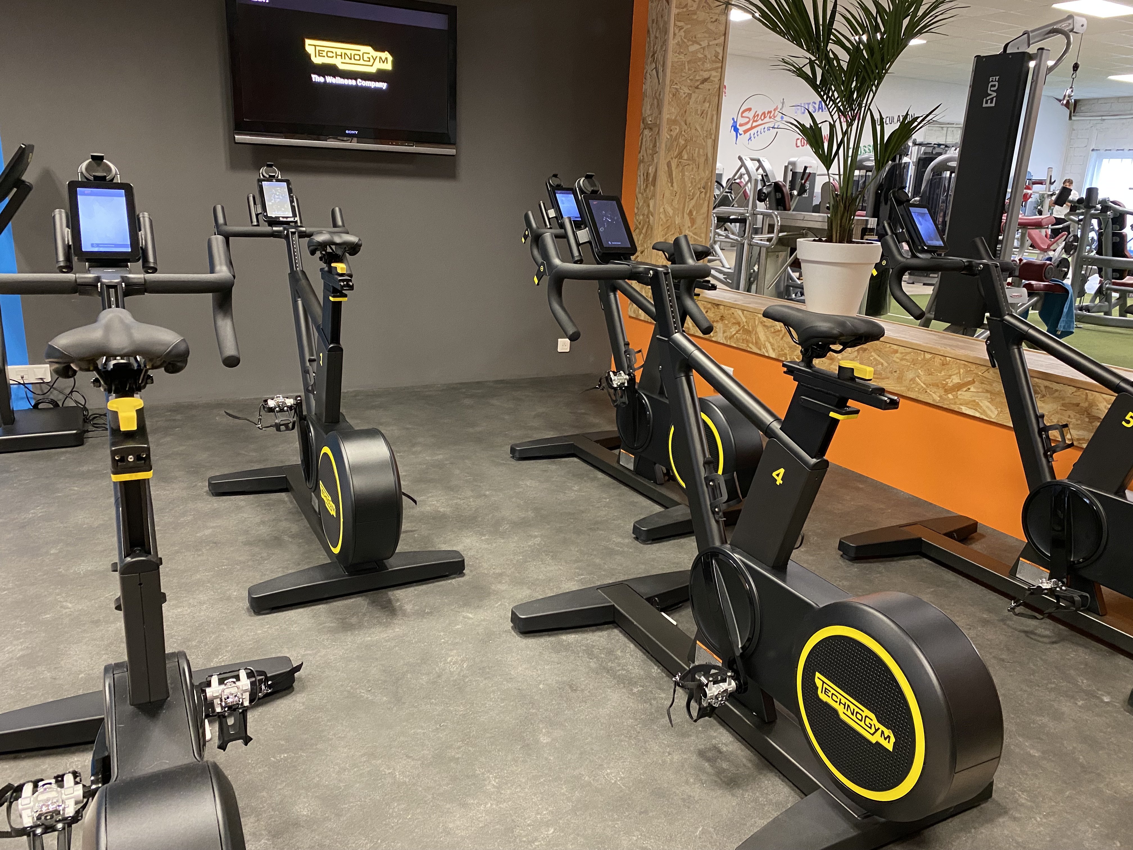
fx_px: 851
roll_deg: -1.9
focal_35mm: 26
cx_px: 566
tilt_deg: -16.1
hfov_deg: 67.3
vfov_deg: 53.1
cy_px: 425
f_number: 1.8
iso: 400
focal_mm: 4.25
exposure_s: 1/50
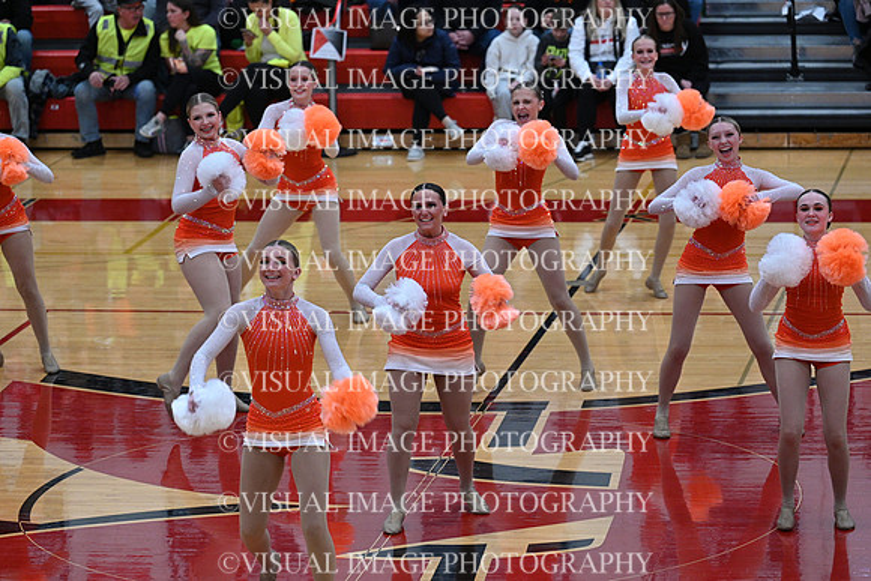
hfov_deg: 12.8
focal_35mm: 160
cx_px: 436
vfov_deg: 8.6
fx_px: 3872
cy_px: 290
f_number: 4
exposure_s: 1/400
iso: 4000
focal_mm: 160
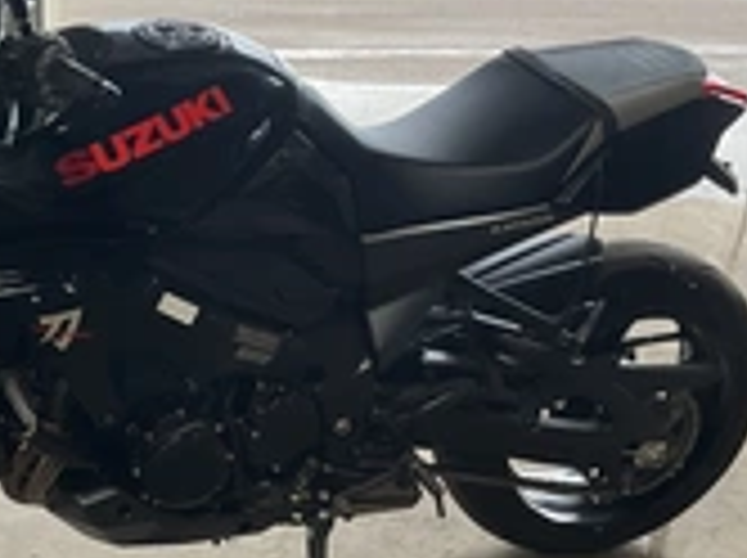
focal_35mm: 70
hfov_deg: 27.1
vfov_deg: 21.0
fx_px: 1508
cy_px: 279
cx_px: 108
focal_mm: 3
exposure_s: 1/61
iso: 64
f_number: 1.8
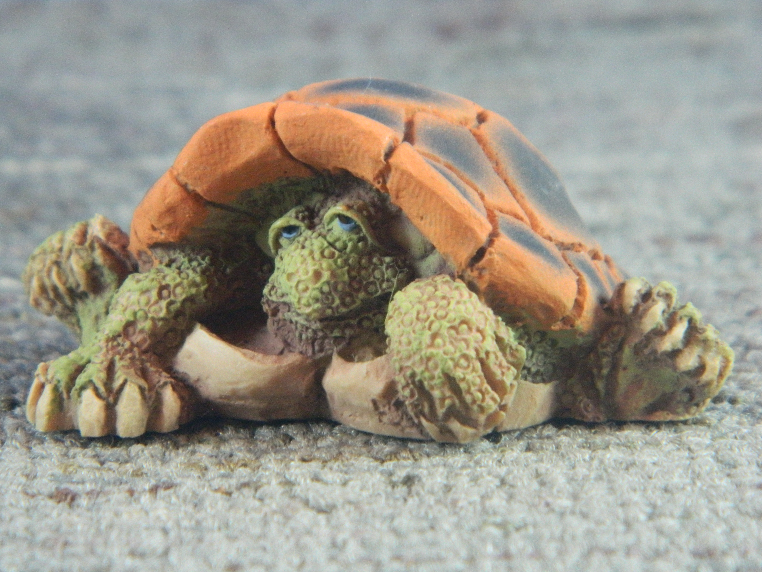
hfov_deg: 9.0
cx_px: 381
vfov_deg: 6.7
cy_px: 286
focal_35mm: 221
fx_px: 4865
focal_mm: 39.7
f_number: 5.4
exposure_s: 1/10
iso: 500
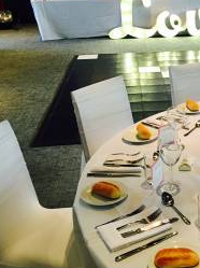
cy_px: 76
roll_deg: +0.4
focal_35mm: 56
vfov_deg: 33.9
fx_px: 433
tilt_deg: -14.9
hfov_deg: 25.1
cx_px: 186
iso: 160
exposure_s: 1/33
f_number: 2.2
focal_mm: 4.15
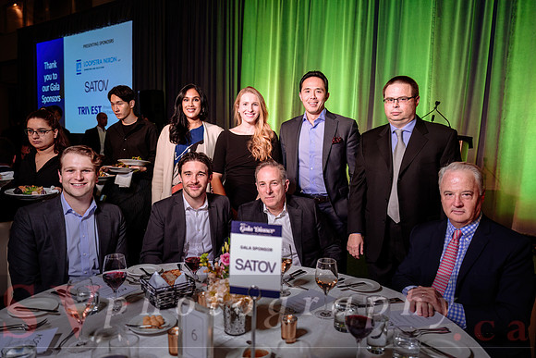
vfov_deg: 46.4
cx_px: 268
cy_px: 179
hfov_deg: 65.5
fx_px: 417
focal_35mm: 28
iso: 1000
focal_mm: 28
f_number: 2.8
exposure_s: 1/200
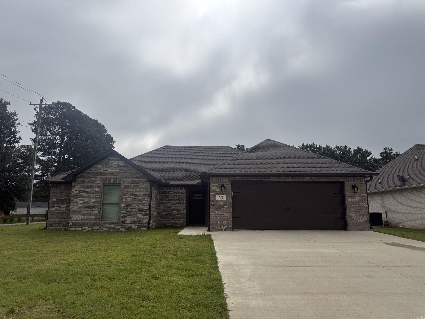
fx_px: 295
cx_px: 212
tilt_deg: +11.6
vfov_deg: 56.8
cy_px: 160
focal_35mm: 24
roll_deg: -0.5
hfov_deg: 71.6
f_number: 1.78
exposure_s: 1/11905
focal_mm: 6.76
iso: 125
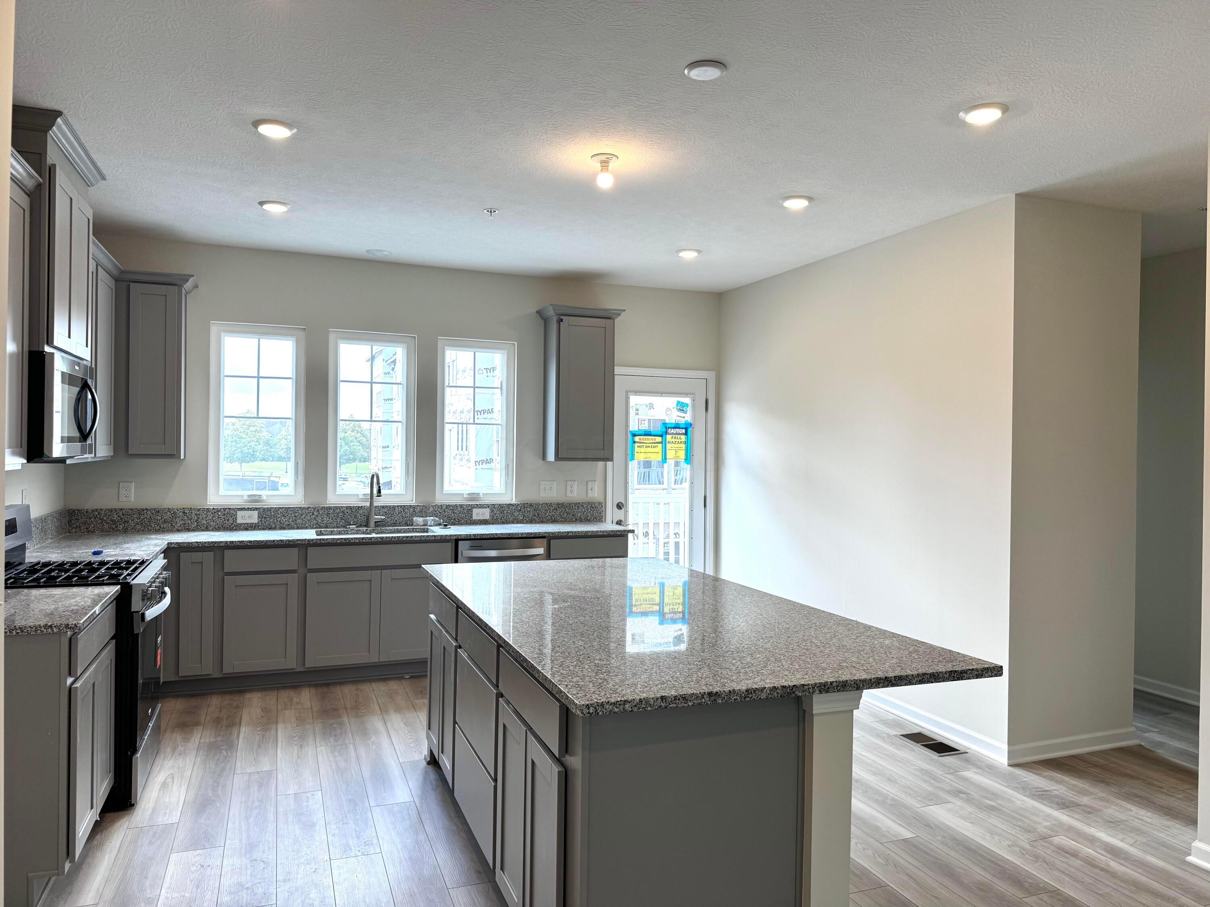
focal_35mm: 24
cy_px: 454
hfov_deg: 71.6
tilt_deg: +0.0
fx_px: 839
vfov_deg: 56.8
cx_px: 605
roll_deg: -1.7
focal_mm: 6.76
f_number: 1.78
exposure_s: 1/238
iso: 80
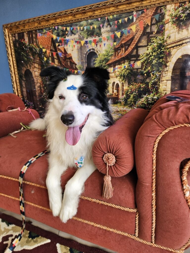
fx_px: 168
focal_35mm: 23
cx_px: 95
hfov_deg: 58.9
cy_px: 126
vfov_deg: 73.9
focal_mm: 5.4
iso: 100
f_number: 1.8
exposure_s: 1/180
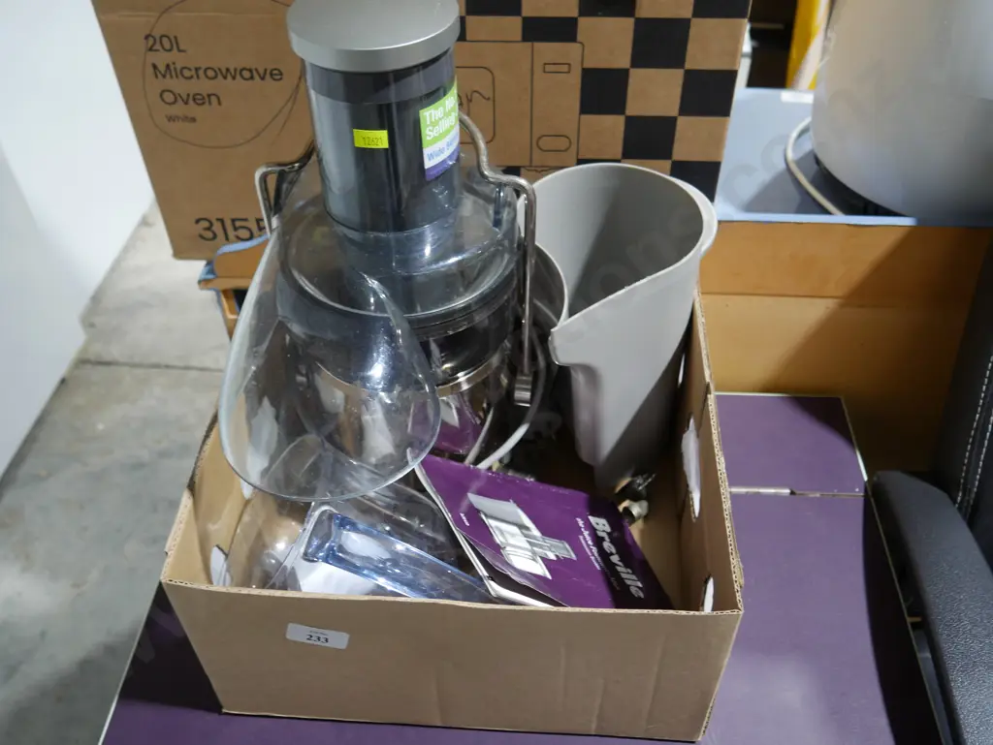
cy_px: 372
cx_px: 496
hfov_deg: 56.8
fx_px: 918
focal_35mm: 32
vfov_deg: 44.2
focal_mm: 16
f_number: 3.6
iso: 500
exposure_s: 1/60
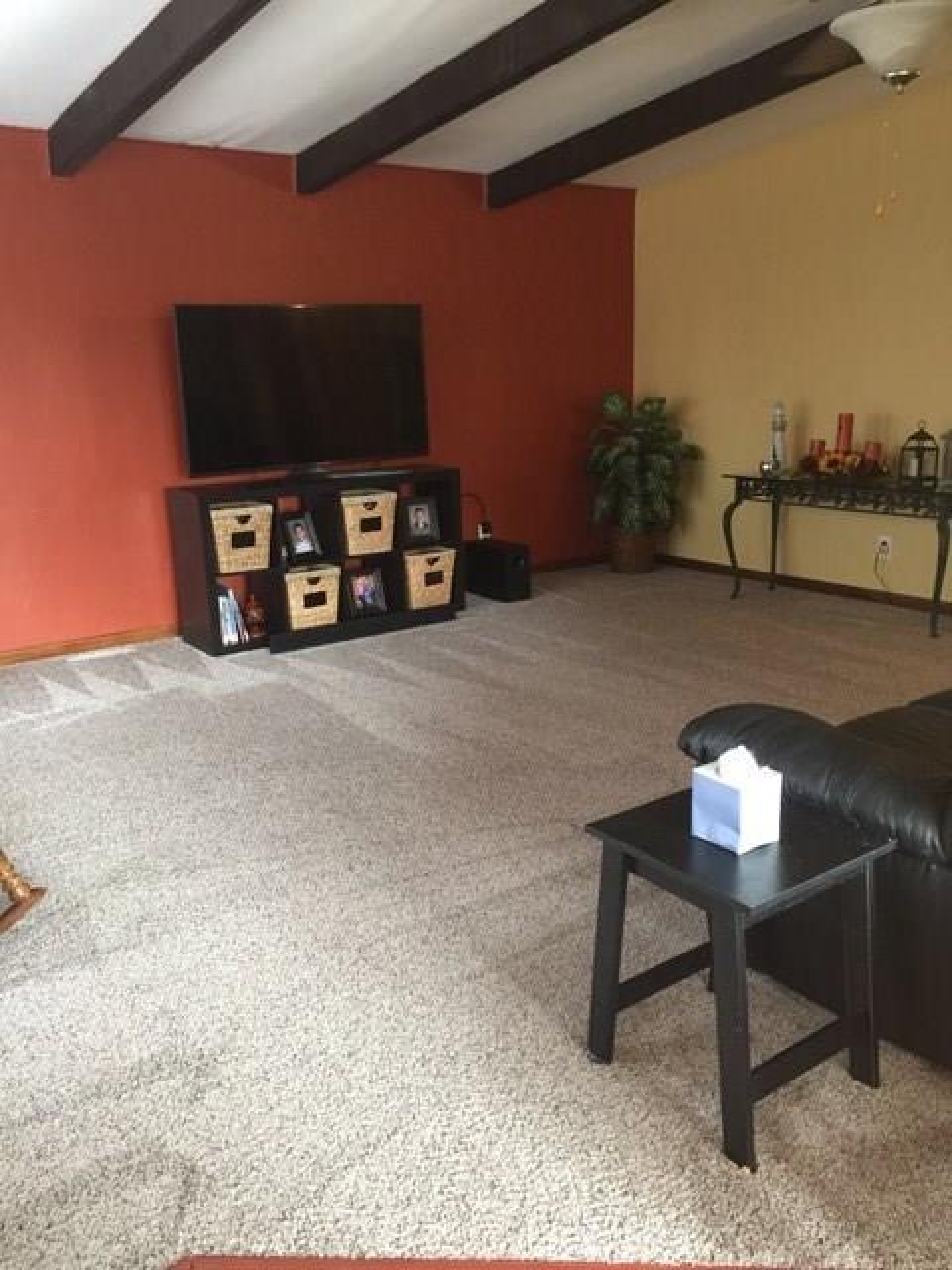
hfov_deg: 48.2
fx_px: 1063
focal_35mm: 29
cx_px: 476
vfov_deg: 61.7
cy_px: 635
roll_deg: +1.5
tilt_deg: -11.9
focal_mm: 4.15
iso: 125
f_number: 2.2
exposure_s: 1/17
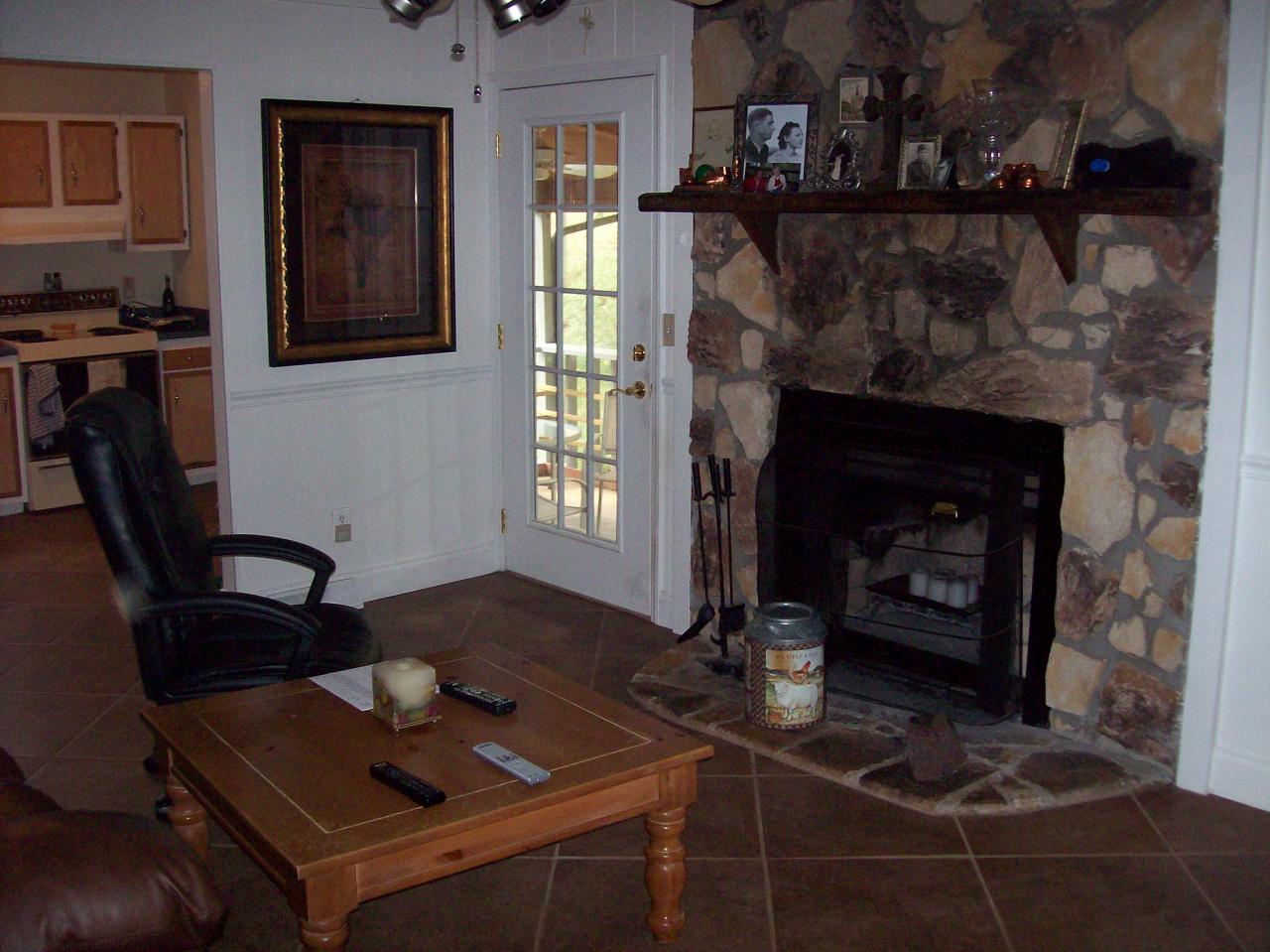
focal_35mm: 36
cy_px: 476
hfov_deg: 51.4
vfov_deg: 39.6
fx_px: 1320
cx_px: 635
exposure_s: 1/64
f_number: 2.7
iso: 140
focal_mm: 6
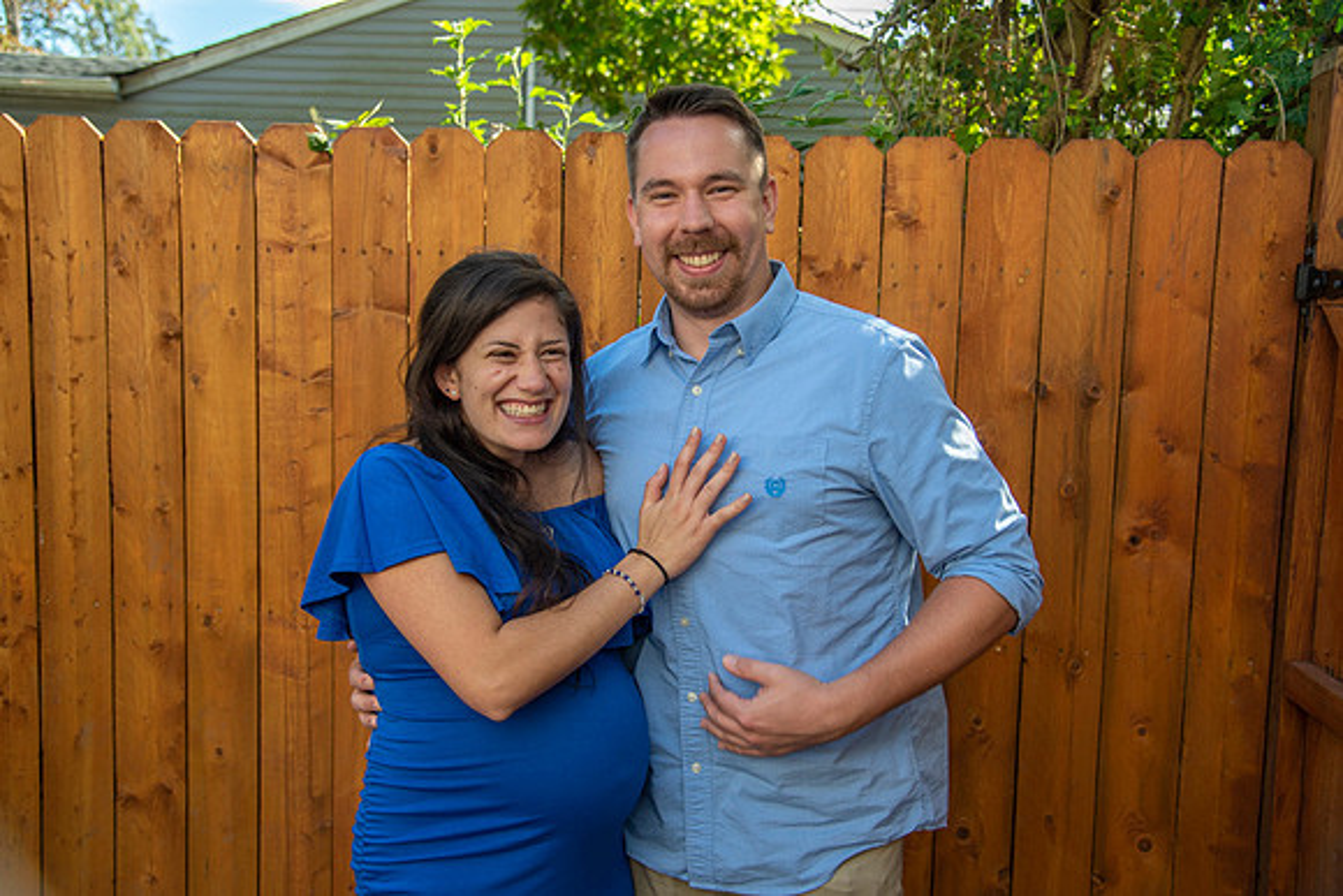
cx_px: 672
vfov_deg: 37.9
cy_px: 448
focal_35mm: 35
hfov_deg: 54.4
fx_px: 1306
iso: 125
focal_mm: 35
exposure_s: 1/320
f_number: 4
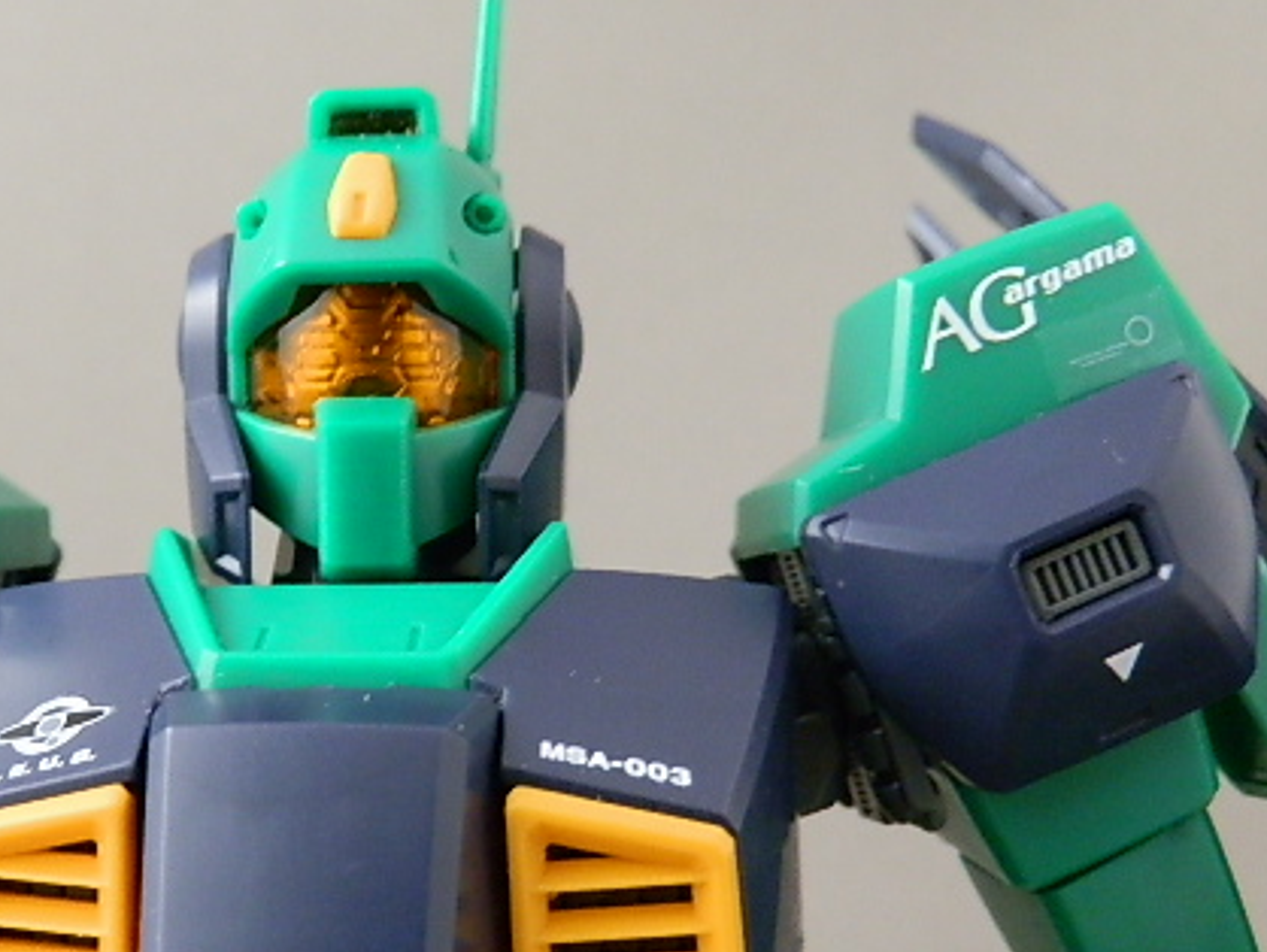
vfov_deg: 27.9
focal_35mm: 52
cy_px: 618
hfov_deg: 36.0
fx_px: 1904
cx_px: 324
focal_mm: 6.17
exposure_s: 1/8
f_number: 3.5
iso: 320
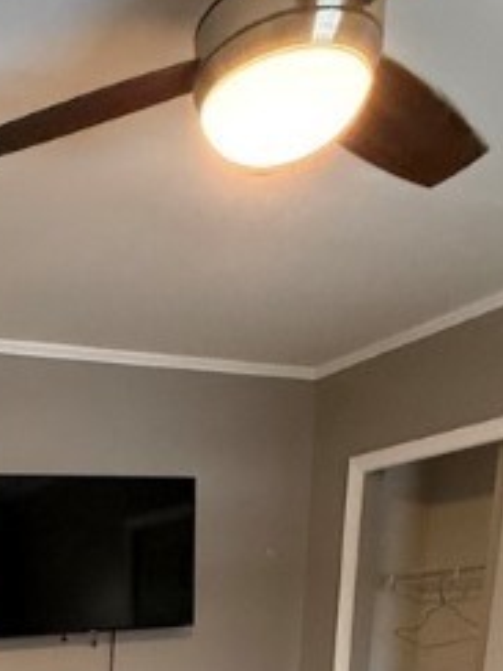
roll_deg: +4.8
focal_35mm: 44
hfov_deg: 29.8
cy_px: 883
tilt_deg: -15.8
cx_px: -41
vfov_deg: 32.0
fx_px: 852
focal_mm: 2.22
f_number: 2.2
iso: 400
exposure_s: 1/60
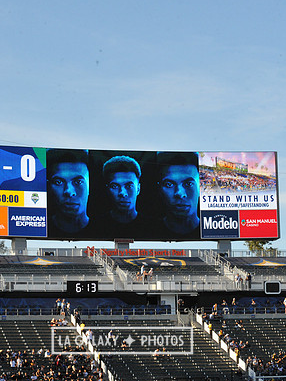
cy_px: 190
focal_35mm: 117
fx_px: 1288
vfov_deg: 16.8
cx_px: 122
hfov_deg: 12.7
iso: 1600
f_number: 14
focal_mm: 80
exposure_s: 1/800
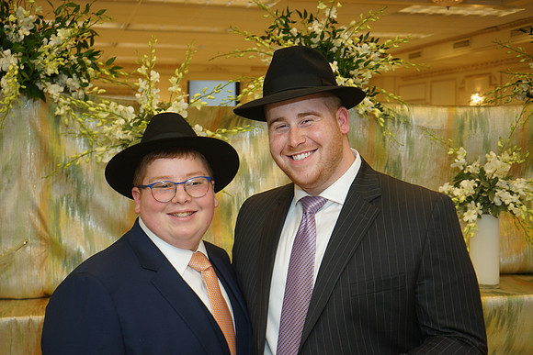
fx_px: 740
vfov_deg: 27.0
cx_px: 266
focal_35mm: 50
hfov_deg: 39.6
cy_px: 178
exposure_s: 1/100
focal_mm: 50
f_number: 5.6
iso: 400
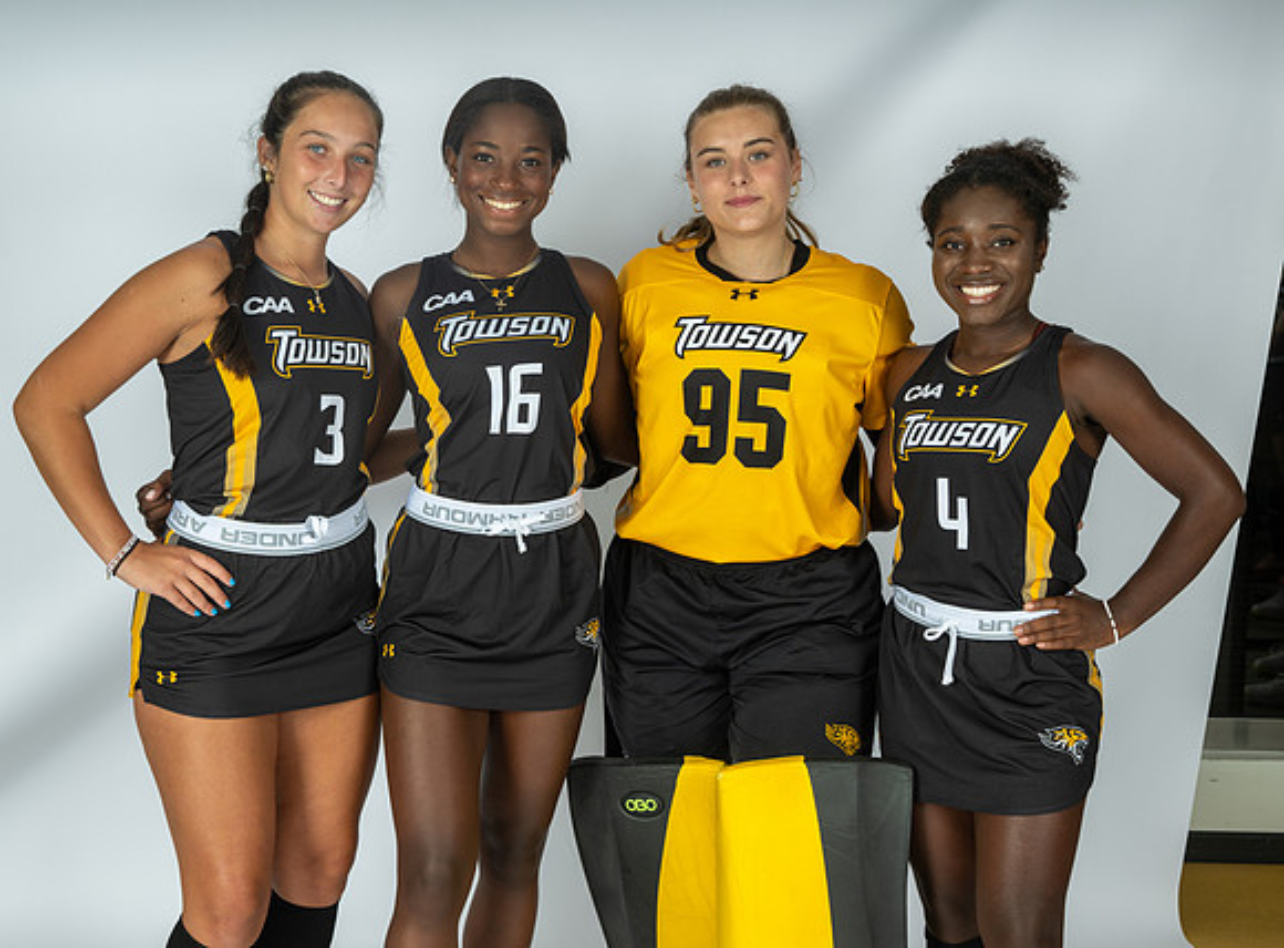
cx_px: 653
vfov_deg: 24.6
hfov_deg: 32.9
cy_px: 474
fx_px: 2173
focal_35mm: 59
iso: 160
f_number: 10
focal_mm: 55
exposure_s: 1/200
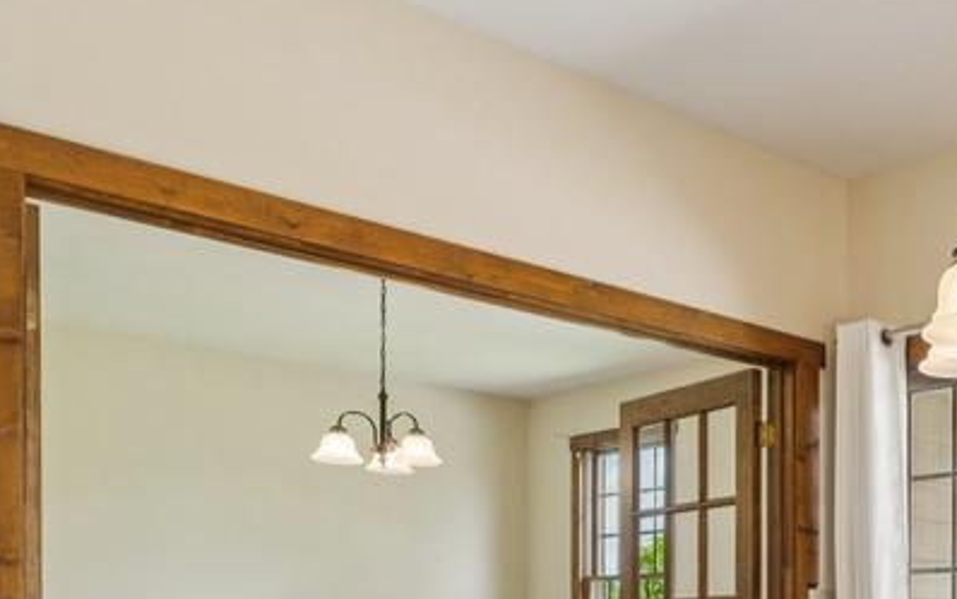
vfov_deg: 28.9
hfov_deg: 35.0
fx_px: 1096
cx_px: 1205
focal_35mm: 42
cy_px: 576
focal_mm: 16
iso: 200
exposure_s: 1/60
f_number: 8
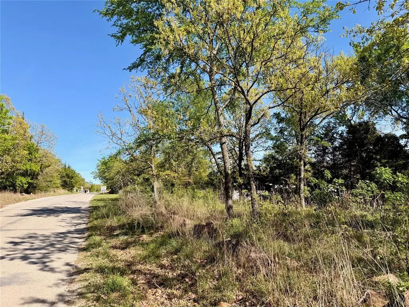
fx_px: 284
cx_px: 204
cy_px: 154
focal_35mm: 24
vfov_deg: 56.8
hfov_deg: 71.6
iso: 100
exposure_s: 1/3279
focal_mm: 6.76
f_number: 1.78
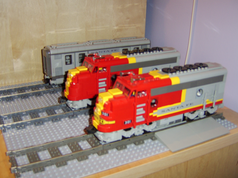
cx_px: 114
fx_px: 227
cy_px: 92
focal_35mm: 33
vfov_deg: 42.9
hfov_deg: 55.3
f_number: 2.7
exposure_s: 1/30
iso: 141
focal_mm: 8.13
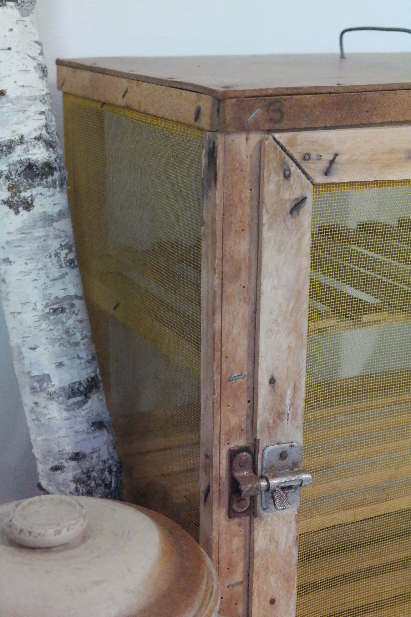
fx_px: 1182
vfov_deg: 29.2
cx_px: 206
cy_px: 308
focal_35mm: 69
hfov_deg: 19.7
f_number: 5.6
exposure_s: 1/50
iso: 6400
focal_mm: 45
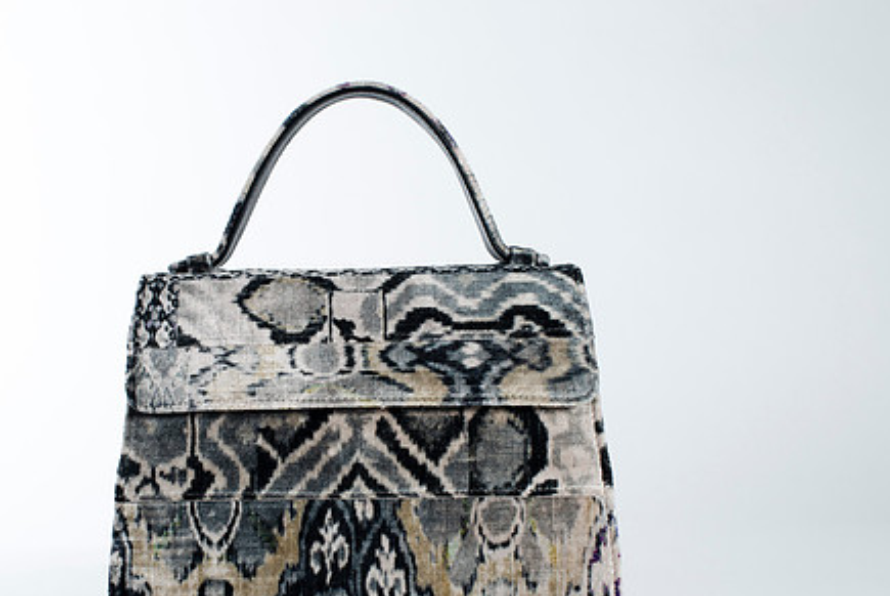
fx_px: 1658
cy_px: 392
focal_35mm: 67
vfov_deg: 20.3
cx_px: 348
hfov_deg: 30.0
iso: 200
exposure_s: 1/200
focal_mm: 50
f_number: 7.1
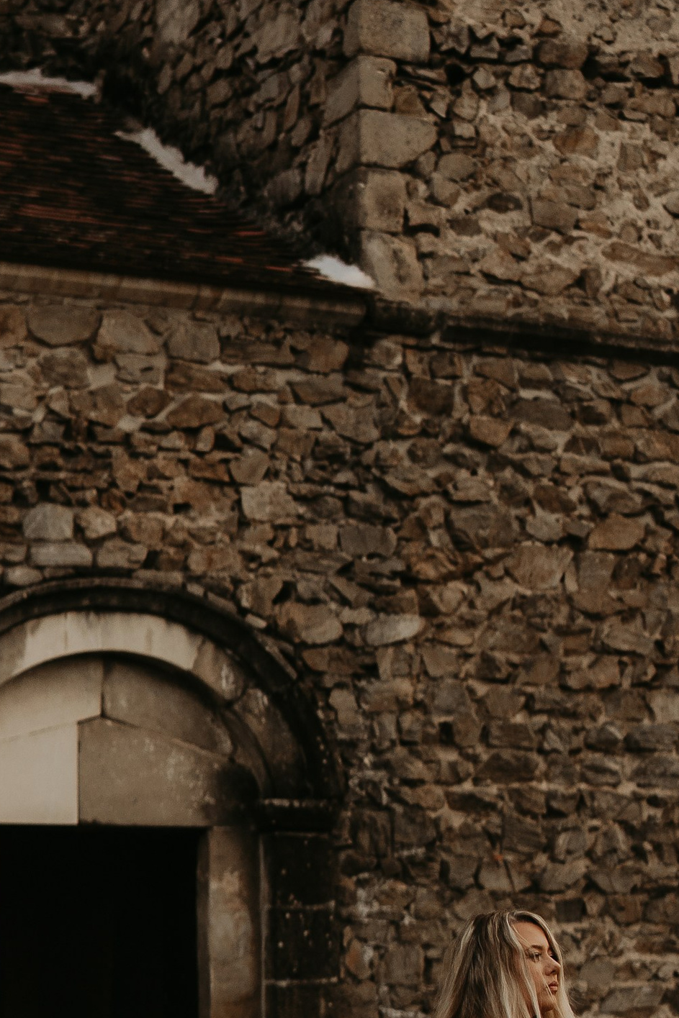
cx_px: 512
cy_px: 612
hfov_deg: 14.3
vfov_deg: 21.4
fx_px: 2688
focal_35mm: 95
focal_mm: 35
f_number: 1.8
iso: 320
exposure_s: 1/5000
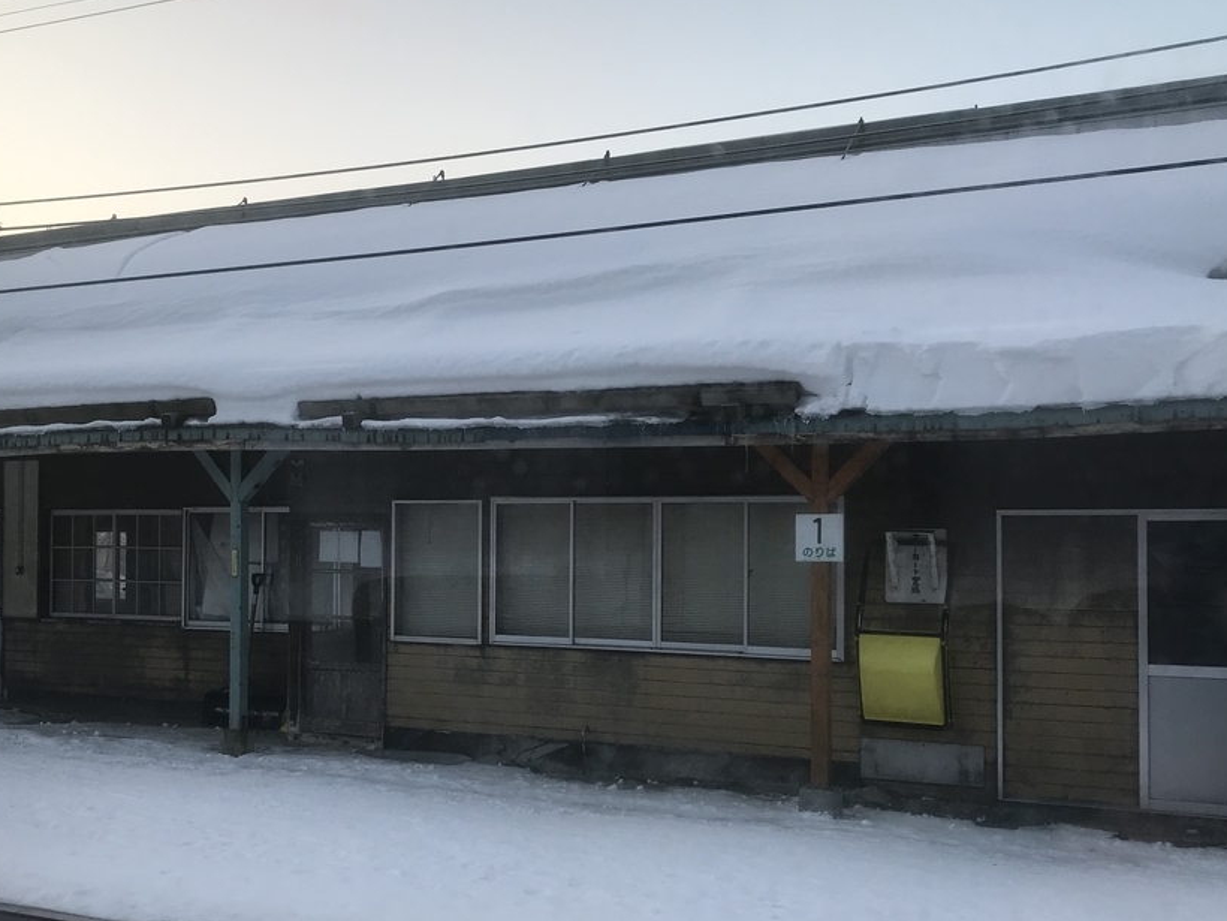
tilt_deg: +1.4
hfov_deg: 45.4
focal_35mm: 41
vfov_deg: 35.1
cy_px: 533
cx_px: 470
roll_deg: -0.7
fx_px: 1453
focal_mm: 3.99
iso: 20
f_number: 1.8
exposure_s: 1/335
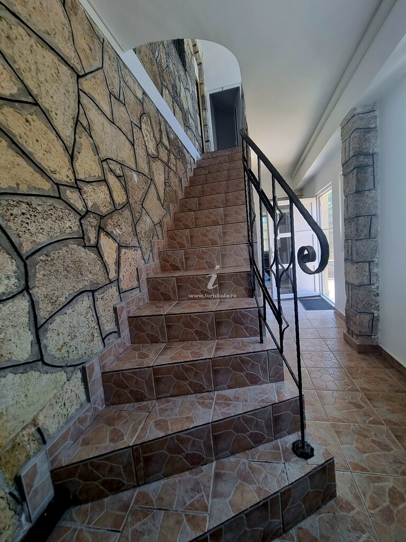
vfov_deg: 106.2
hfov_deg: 89.9
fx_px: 203
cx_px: 203
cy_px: 271
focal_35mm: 13
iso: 80
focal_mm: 2.2
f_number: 2.2
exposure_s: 1/50
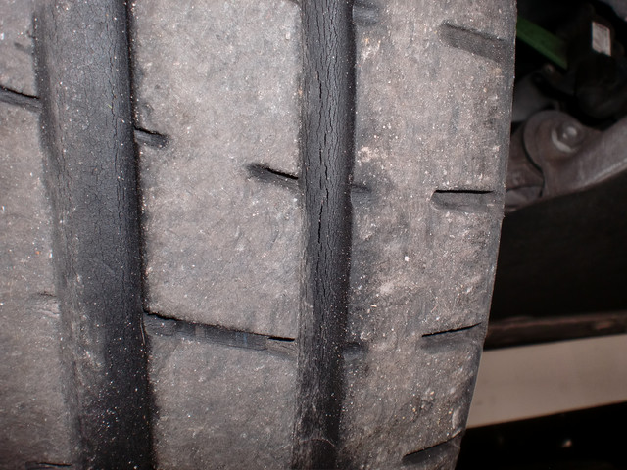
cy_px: 235
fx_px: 634
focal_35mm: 35
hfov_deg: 52.6
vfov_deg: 40.7
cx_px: 314
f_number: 5.6
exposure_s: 1/50
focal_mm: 6.3
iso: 64
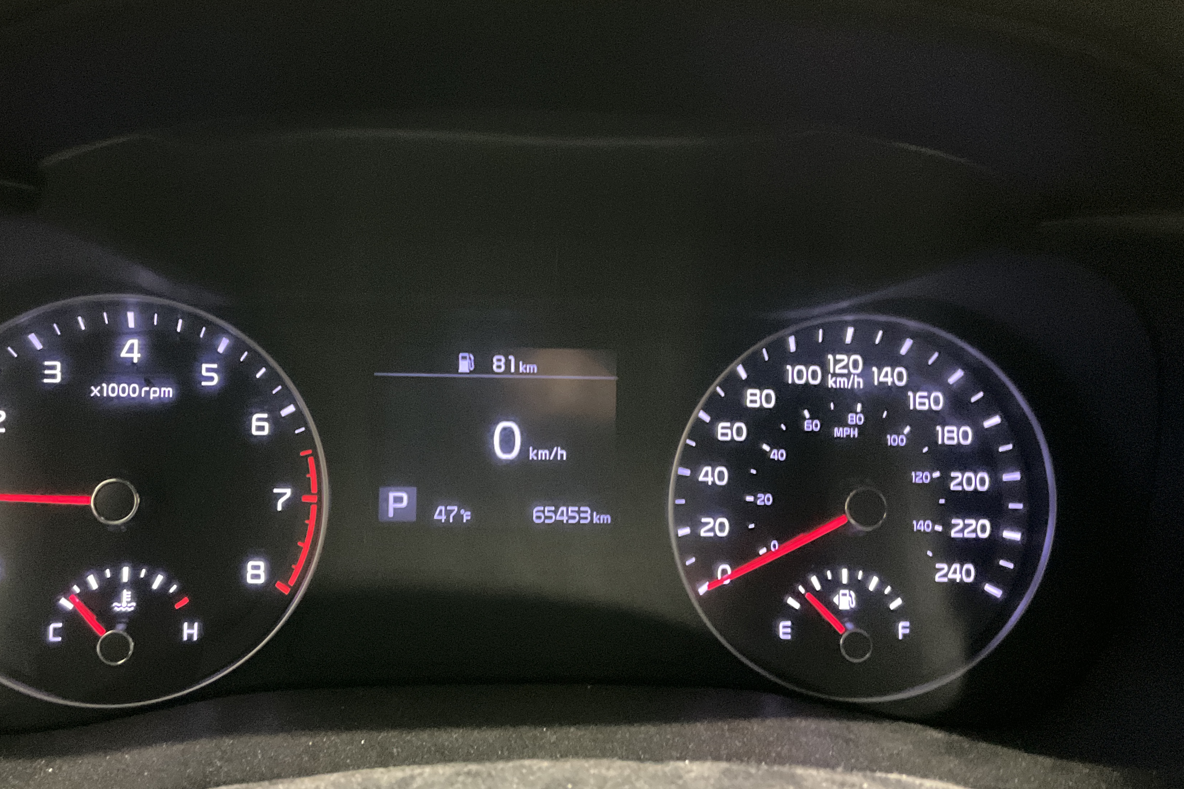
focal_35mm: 37
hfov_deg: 51.6
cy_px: 372
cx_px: 483
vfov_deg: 35.9
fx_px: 1217
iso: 500
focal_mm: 3
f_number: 1.8
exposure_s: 1/20
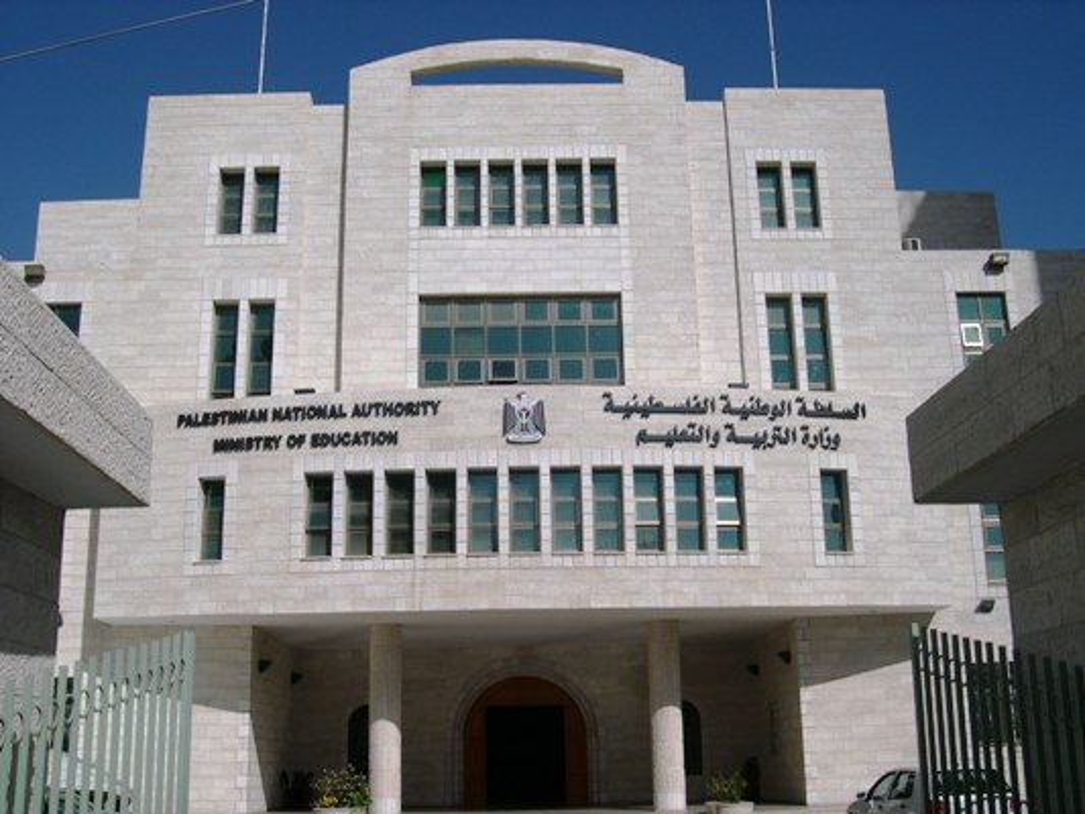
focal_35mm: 38
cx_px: 542
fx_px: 1191
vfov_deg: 37.7
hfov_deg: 49.0
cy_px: 407
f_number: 7.6
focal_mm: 8
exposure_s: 1/580
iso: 100
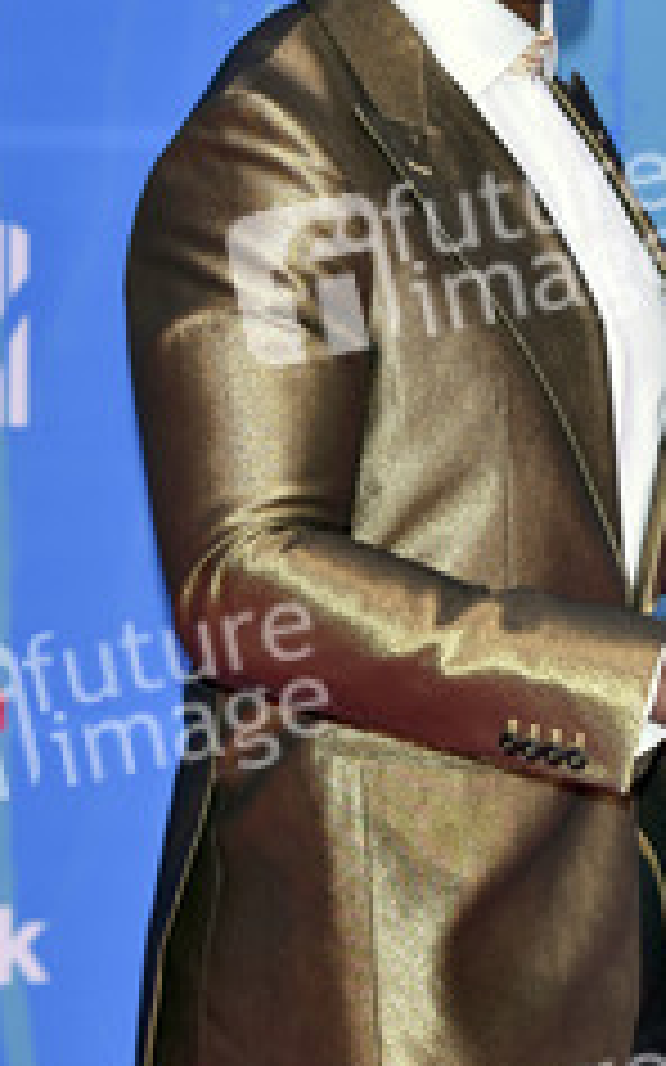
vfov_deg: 8.4
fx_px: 7236
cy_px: 486
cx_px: 590
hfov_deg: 5.3
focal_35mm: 249
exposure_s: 1/250
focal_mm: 145
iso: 2000
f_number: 4.5
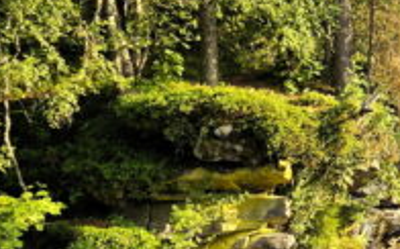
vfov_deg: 23.9
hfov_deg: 30.9
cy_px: 102
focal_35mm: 54
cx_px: 496
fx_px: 588
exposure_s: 1/622
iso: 50
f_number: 2.2
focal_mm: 2.2
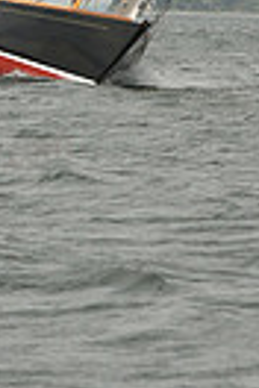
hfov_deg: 2.6
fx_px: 5784
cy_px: -306
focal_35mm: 536
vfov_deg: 3.8
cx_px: 225
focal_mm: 122
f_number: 7.1
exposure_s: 1/3200
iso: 400
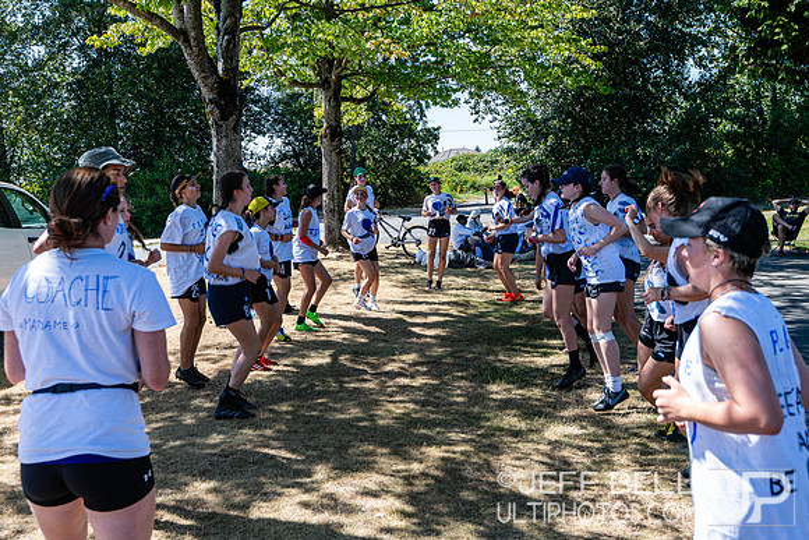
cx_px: 379
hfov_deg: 47.5
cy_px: 225
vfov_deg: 32.7
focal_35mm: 41
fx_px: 919
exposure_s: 1/100
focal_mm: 35
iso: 64
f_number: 5.6
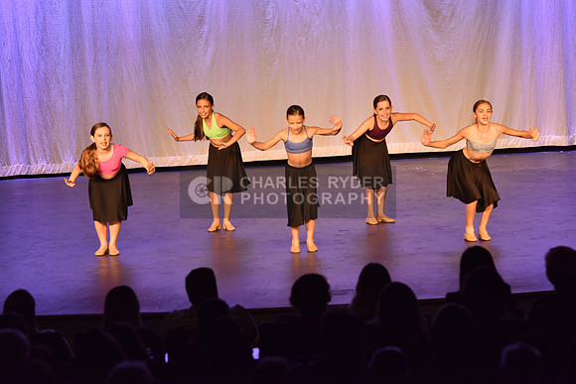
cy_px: 192
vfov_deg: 11.0
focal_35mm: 125
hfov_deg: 16.4
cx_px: 288
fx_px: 2000
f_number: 4.5
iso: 2000
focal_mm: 125
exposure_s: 1/250
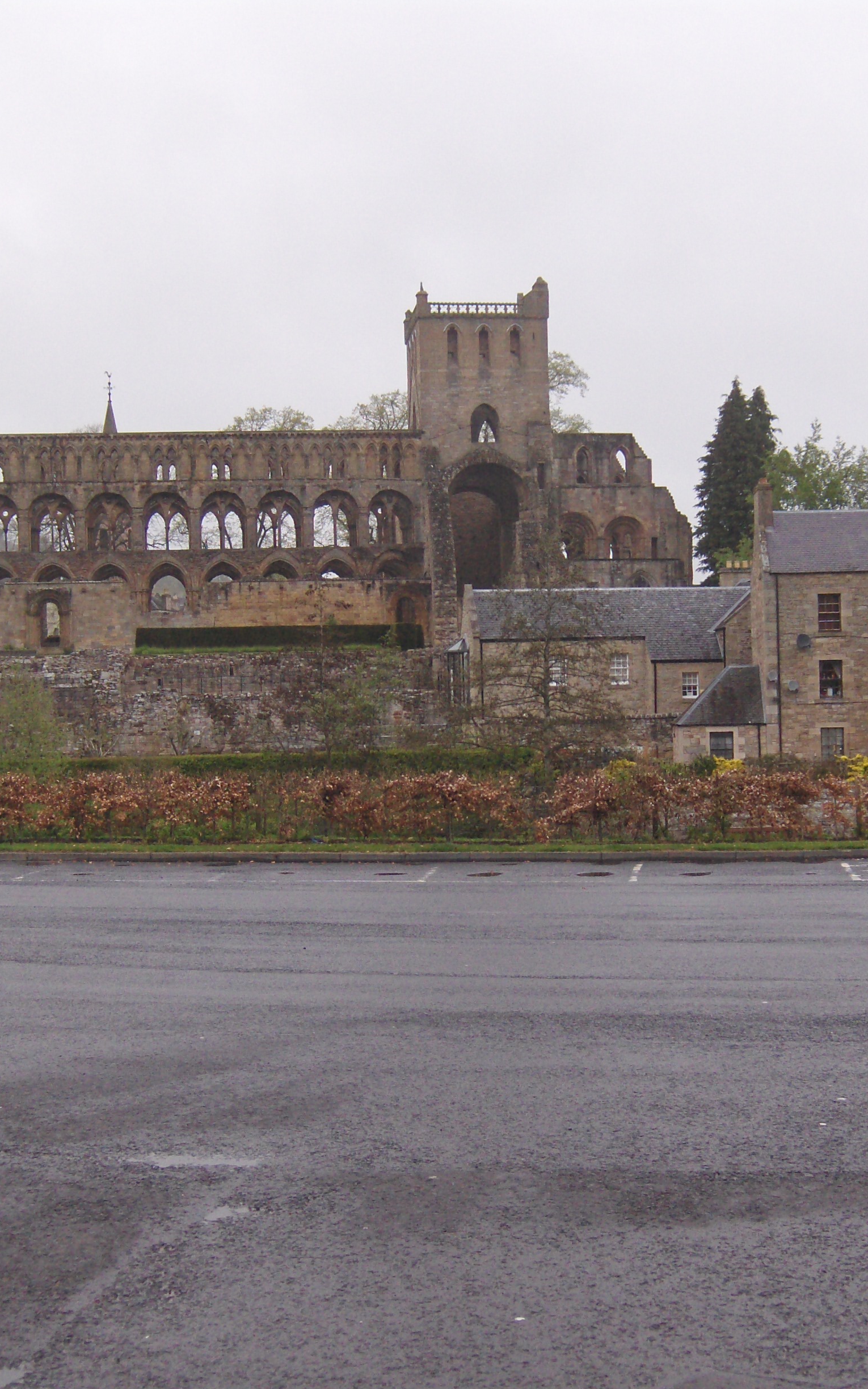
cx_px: 433
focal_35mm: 50
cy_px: 700
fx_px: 1892
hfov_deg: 25.8
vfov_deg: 40.3
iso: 100
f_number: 3.5
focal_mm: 7.5
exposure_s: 1/360
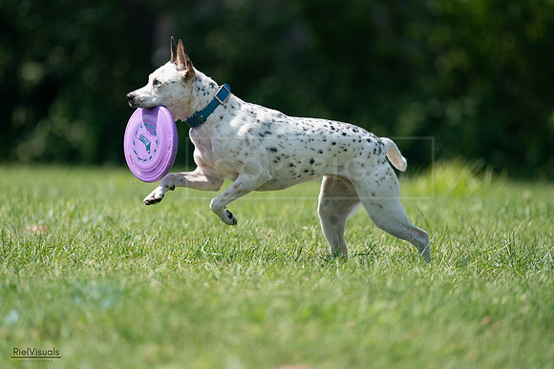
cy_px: 184
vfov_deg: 2.3
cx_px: 277
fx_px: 9235
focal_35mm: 600
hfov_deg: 3.4
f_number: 6.3
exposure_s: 1/4000
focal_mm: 600
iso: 640
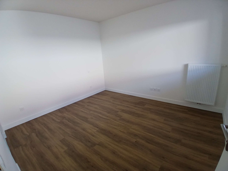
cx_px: 114
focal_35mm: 17
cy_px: 86
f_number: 2.2
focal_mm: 1.4
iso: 64
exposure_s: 1/50
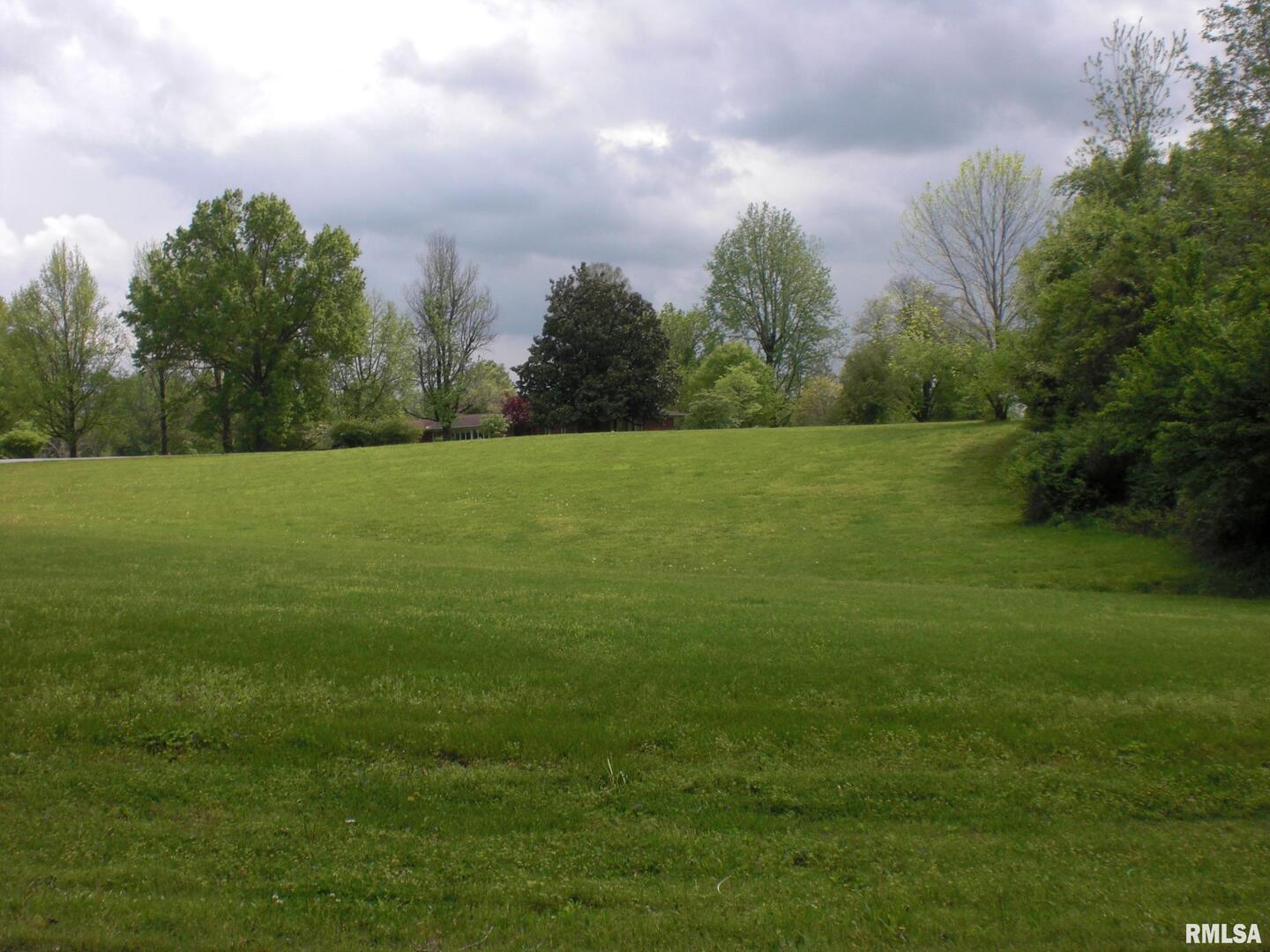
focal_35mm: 38
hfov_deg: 49.0
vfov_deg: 37.7
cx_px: 635
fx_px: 1394
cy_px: 476
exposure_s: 1/200
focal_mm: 6.3
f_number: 5.6
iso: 64
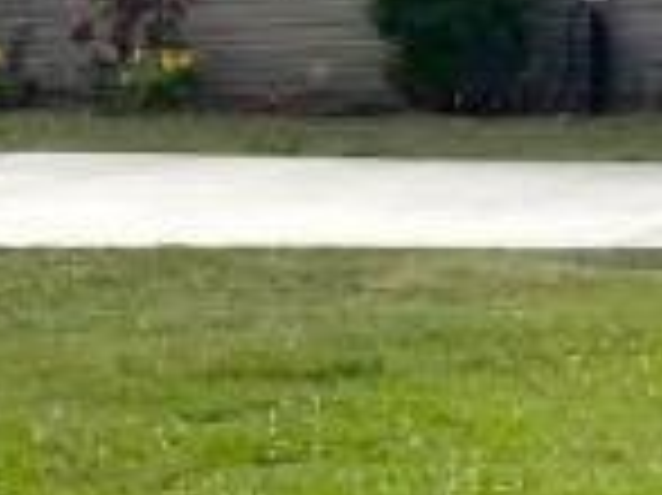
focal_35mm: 113
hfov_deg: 16.1
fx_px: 2159
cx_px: 955
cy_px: -324
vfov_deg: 12.2
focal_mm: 5.1
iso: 32
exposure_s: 1/7937
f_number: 1.6
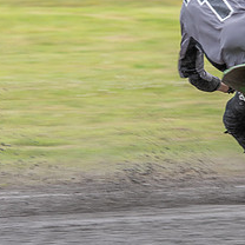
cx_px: 199
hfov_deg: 2.4
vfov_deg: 2.4
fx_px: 5829
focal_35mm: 728
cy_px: 99
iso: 160
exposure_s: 1/250
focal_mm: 200
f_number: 8
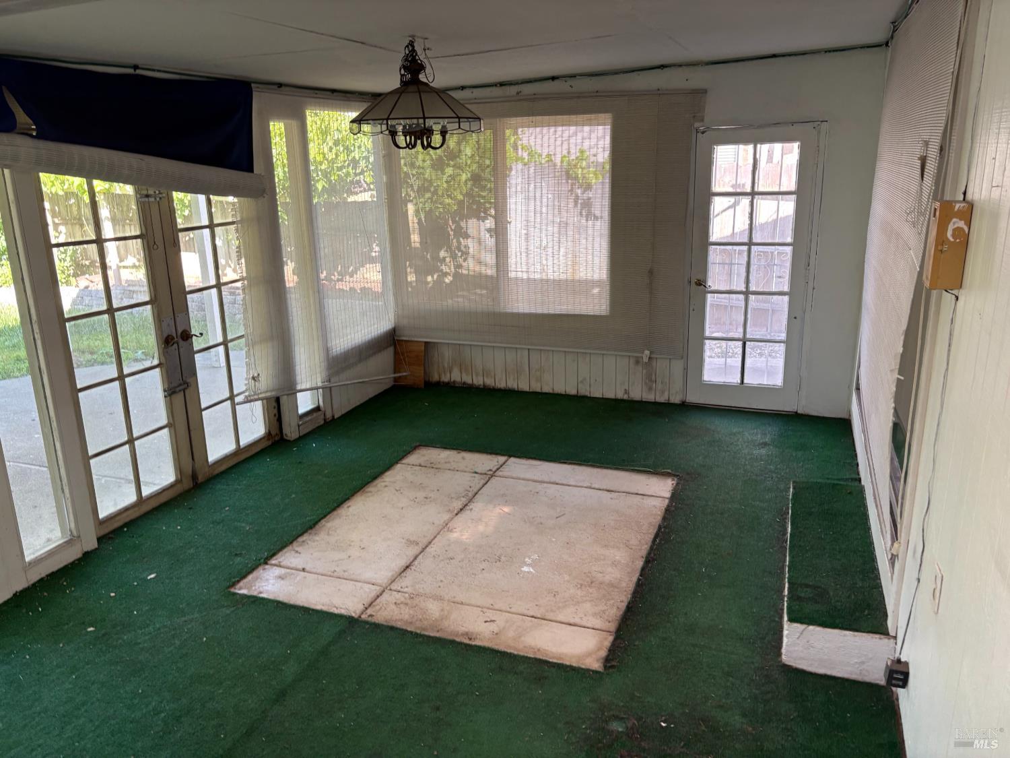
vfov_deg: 53.1
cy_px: 379
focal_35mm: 26
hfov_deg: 67.3
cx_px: 505
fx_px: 759
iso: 125
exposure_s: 1/115
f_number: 1.6
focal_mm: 5.96
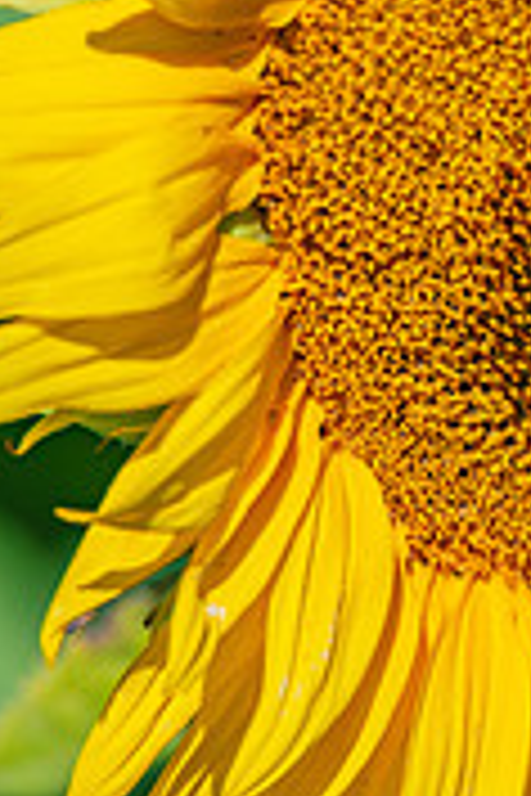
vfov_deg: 1.8
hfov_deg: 1.2
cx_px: 598
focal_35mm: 1148
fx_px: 25398
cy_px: 196
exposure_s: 1/6400
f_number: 6
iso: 800
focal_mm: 350
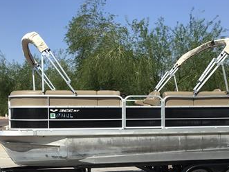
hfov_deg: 32.2
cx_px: 105
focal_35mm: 60
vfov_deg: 24.0
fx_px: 397
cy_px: 137
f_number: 2.4
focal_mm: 3.3
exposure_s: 1/1631
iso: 25
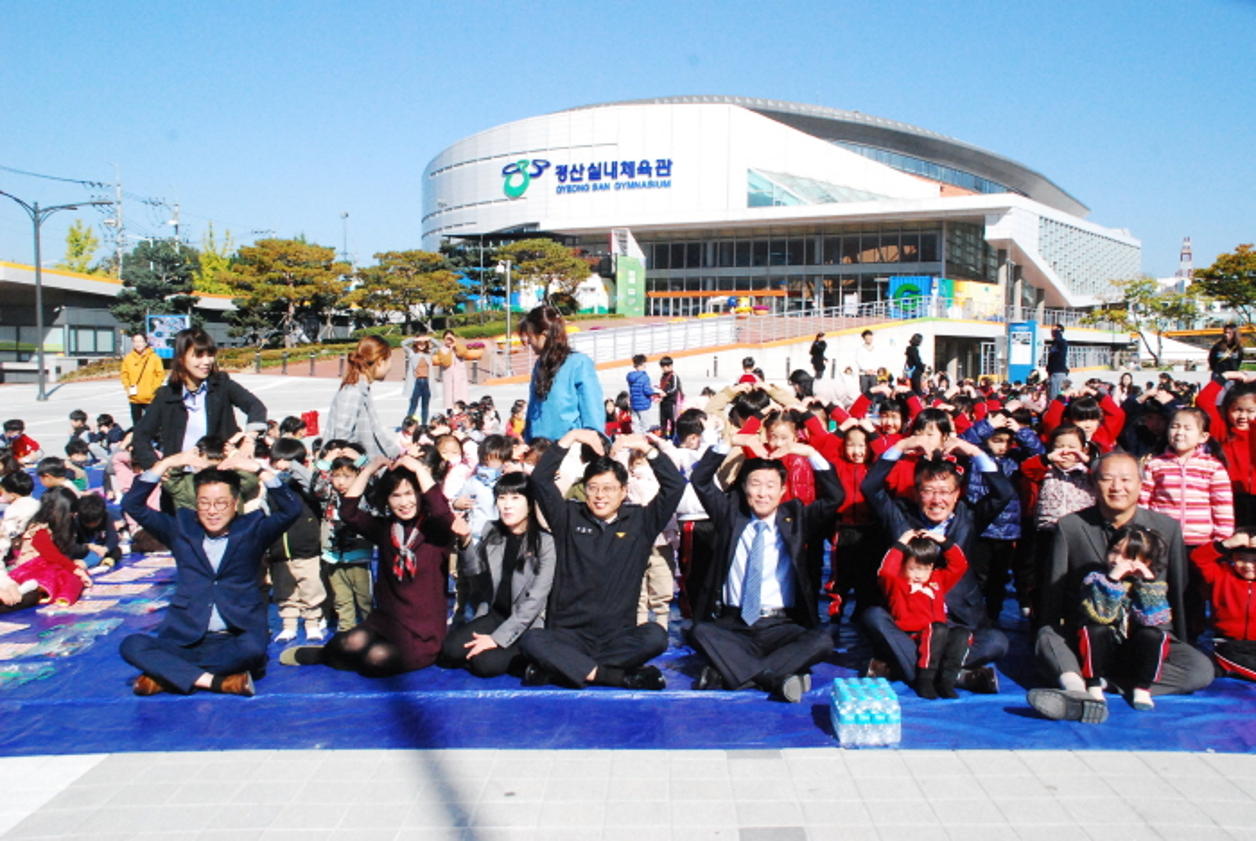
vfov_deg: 37.0
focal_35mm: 36
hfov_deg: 53.1
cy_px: 420
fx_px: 1258
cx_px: 628
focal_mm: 24
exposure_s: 1/1600
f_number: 13
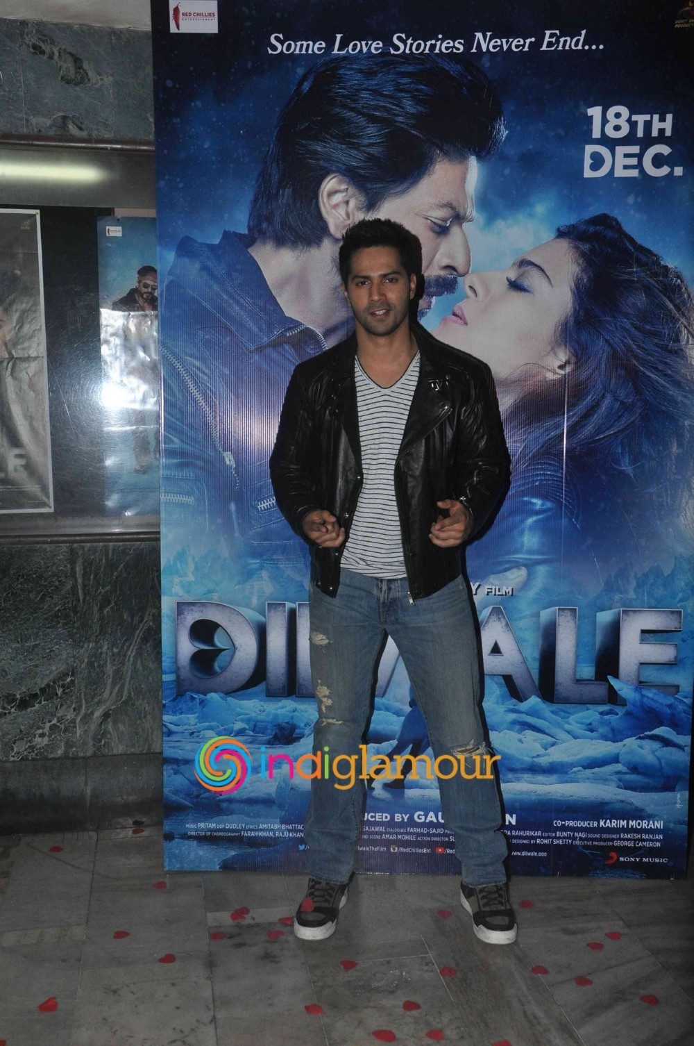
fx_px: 1087
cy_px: 523
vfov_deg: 51.3
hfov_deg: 35.4
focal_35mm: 38
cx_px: 347
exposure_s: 1/250
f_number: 10
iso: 800
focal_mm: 25
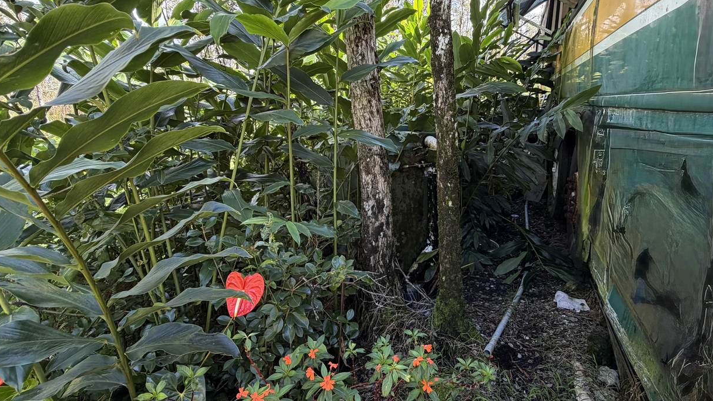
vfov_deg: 66.8
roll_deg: +1.1
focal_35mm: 16
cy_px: 176
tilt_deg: -12.2
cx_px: 366
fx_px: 302
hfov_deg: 99.3
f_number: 2.2
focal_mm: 2.22
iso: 125
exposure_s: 1/121
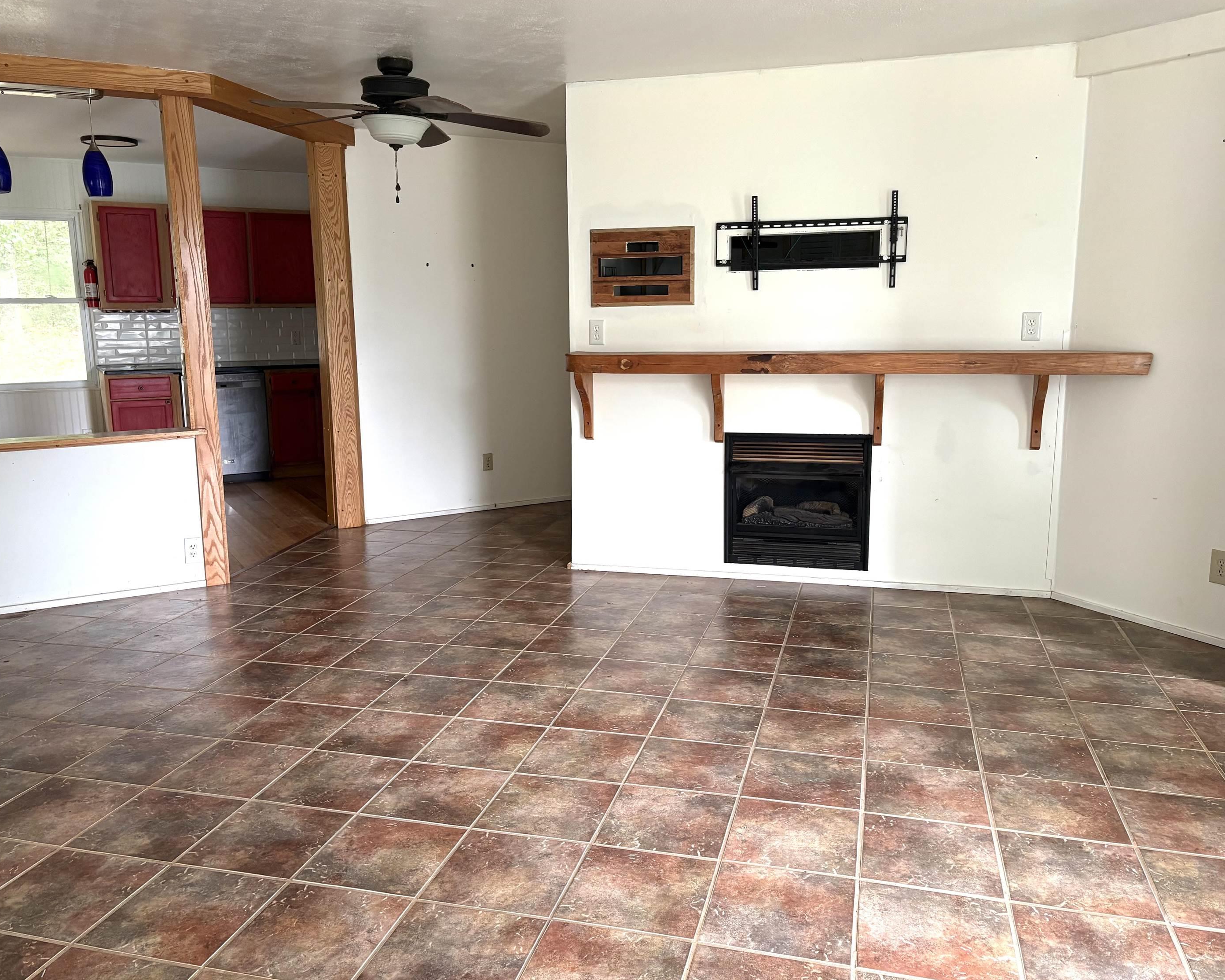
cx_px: 606
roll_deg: +2.0
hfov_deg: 62.2
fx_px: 1015
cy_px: 482
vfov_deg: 51.5
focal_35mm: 28
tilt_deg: -9.9
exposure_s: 1/60
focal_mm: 5.96
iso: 200
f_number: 1.6
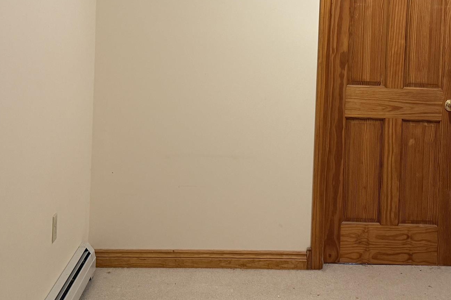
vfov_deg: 22.6
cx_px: 267
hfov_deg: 33.9
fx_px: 739
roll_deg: -1.9
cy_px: 46
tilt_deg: -2.9
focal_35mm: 59
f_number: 1.78
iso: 320
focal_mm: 6.76
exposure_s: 1/60
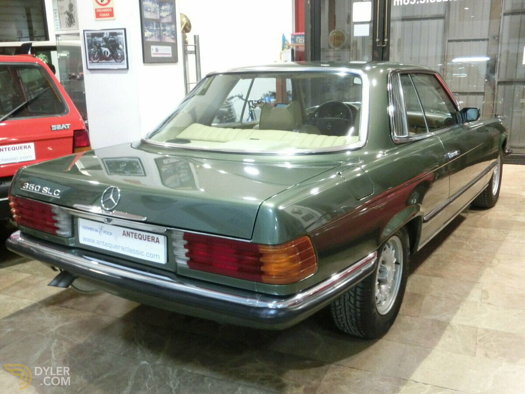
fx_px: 500
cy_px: 197
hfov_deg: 55.4
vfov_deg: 42.9
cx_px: 262
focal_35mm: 33
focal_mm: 5.93
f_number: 3.7
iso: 800
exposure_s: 1/8
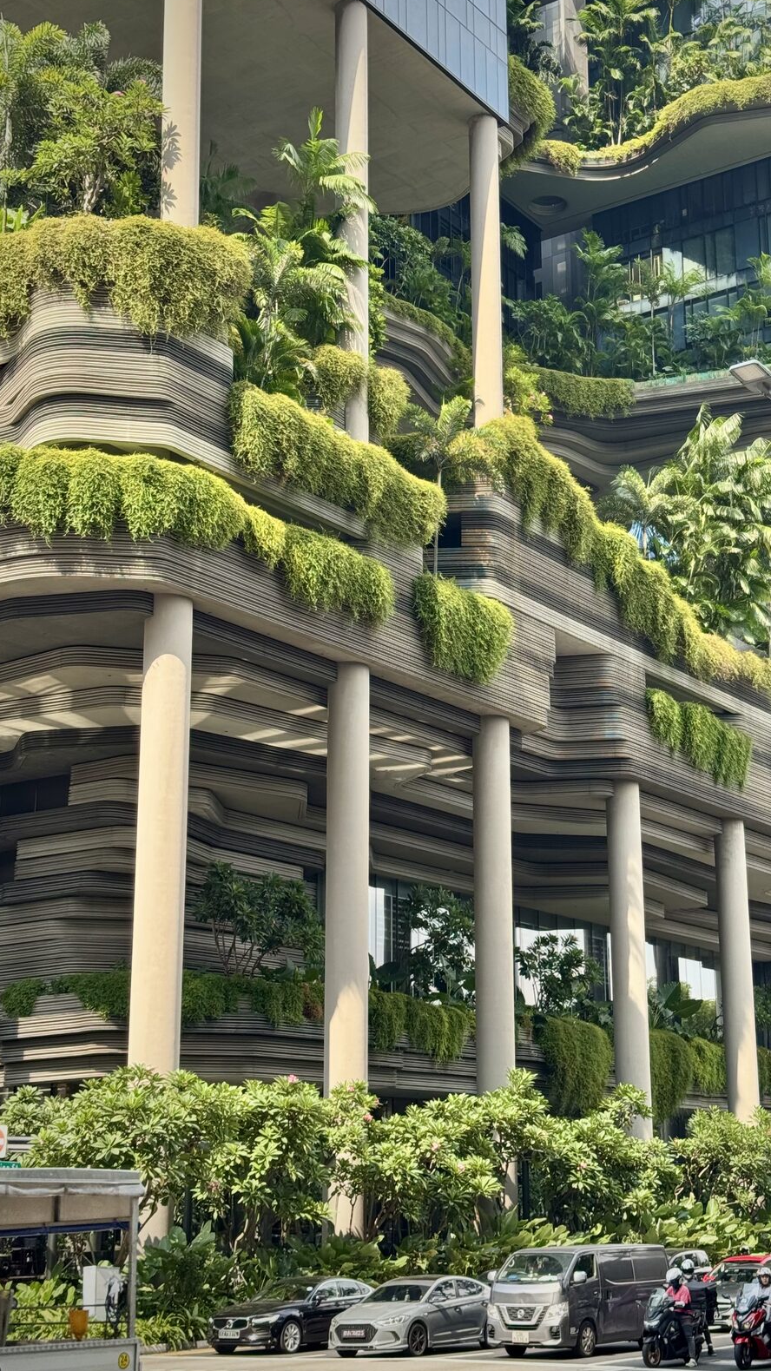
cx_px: 514
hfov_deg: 22.5
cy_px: 682
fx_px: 1927
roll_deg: +0.9
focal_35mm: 53
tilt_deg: +16.1
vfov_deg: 39.2
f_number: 1.78
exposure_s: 1/715
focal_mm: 6.76
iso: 64
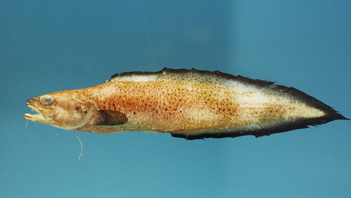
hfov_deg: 21.6
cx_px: 184
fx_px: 921
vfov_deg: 12.2
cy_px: 97
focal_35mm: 99
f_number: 3.2
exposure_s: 1/8
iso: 100
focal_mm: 60
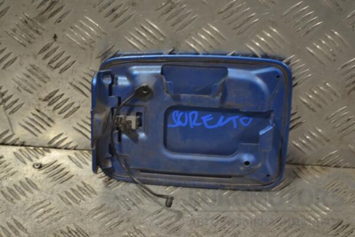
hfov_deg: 24.6
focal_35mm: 82
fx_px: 813
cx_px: 178
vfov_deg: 16.6
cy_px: 118
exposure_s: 1/30
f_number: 5.6
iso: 200
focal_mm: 55
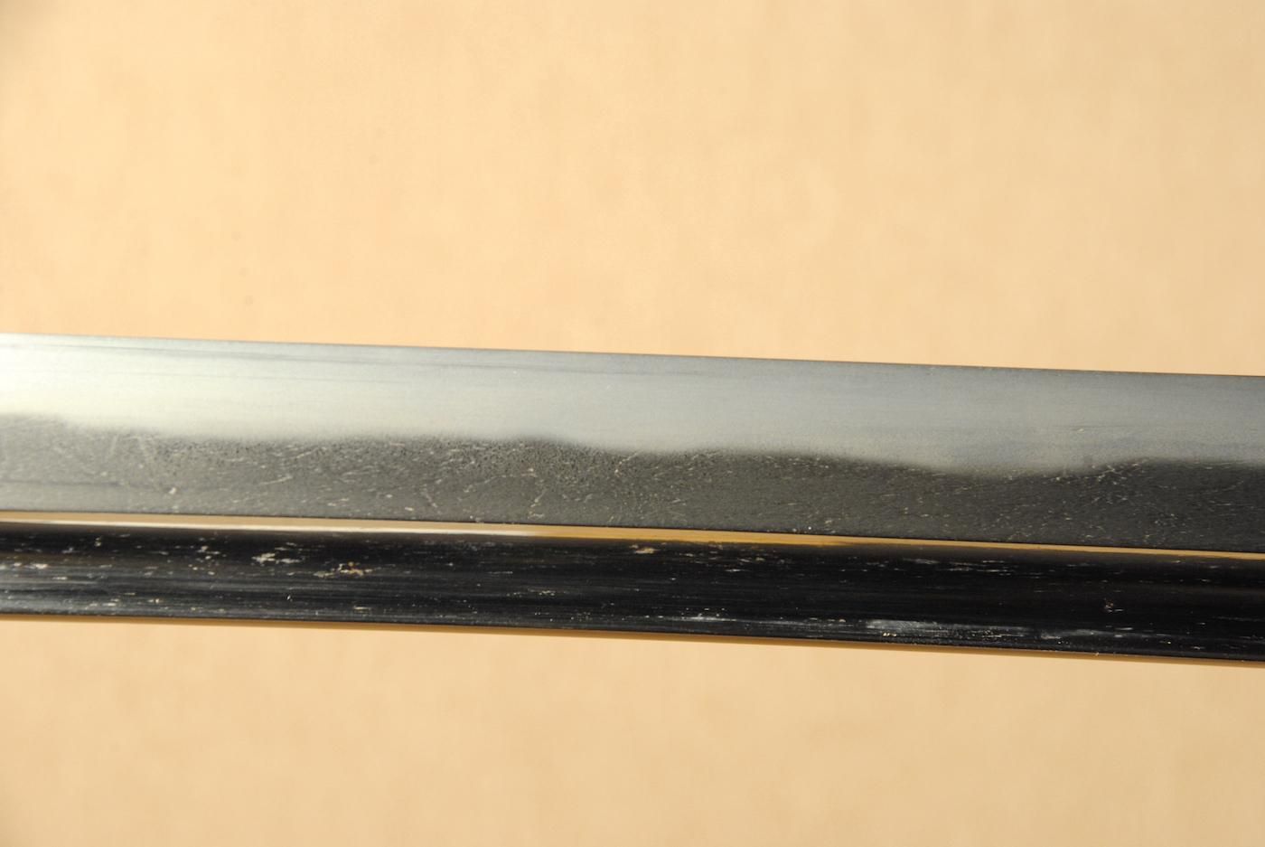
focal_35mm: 168
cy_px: 424
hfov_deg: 12.2
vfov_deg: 8.2
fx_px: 5910
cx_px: 632
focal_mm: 112
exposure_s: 1/2
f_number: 11
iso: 400
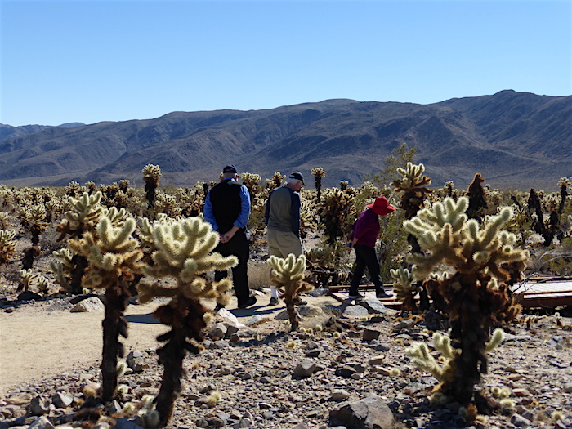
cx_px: 286
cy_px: 214
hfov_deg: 45.8
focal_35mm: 41
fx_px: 677
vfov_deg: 35.1
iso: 100
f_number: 3.9
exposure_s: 1/1000
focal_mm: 7.4
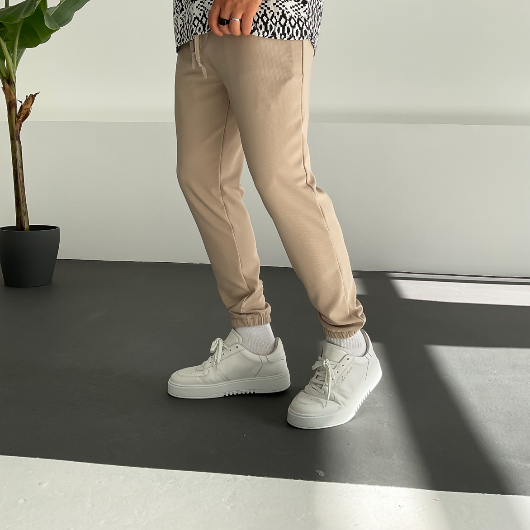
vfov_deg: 46.4
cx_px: 260
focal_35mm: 35
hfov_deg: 47.2
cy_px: 173
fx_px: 606
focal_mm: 3
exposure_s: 1/500
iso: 16
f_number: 1.8
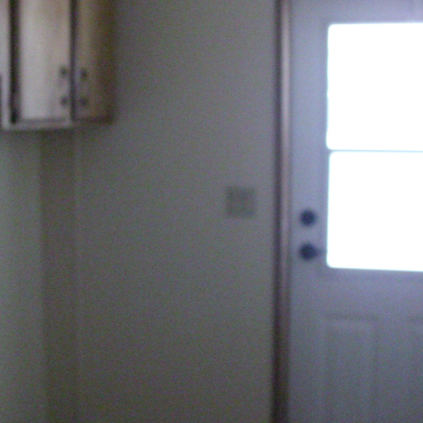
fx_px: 926
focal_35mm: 67
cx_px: 154
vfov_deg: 25.7
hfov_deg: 25.6
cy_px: 207
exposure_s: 1/60
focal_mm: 6.3
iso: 540
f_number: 3.1
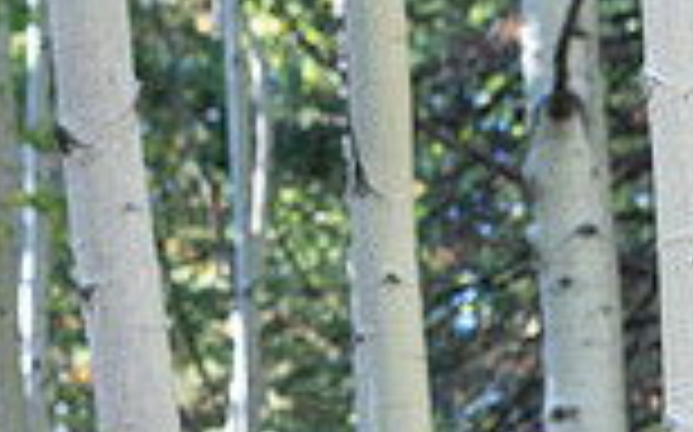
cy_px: 783
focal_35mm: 208
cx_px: 153
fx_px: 3926
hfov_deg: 10.1
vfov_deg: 6.2
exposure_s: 1/160
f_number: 5.6
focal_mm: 70
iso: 640
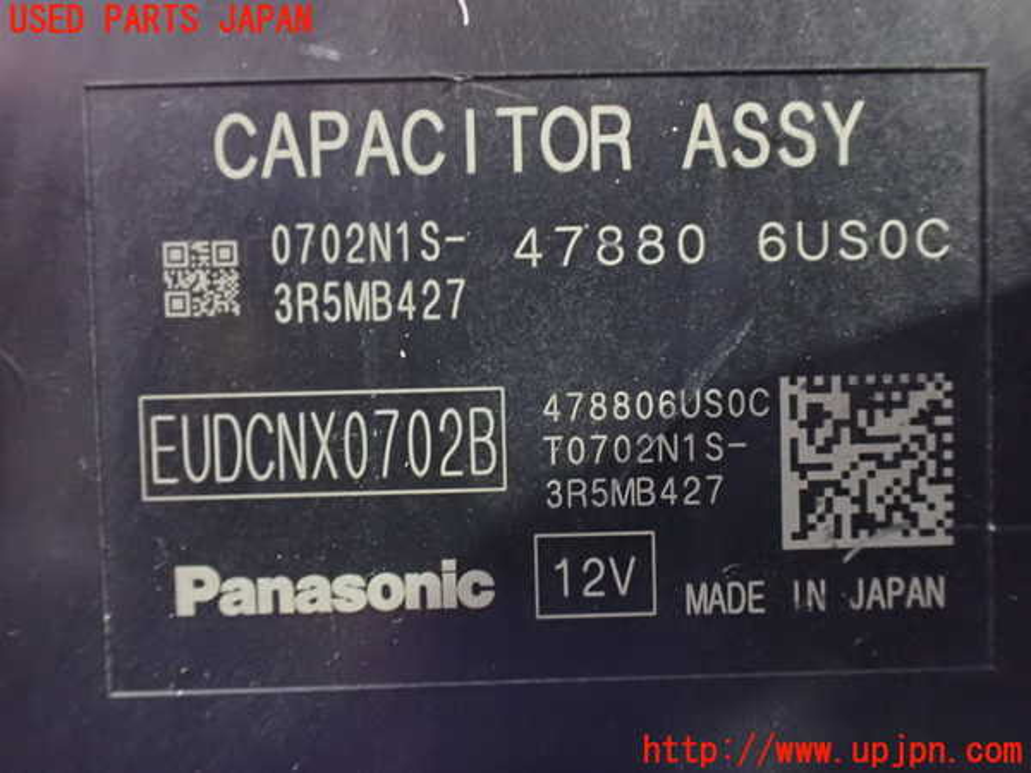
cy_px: 386
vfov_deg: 46.8
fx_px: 894
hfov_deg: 60.0
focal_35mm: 30
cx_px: 516
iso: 1600
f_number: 2.3
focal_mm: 5.4
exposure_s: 1/25
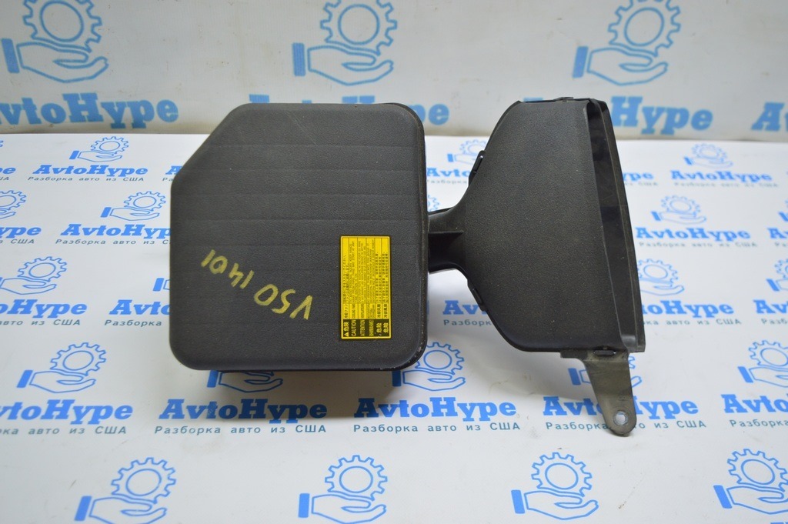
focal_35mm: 36
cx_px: 394
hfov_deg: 53.2
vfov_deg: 36.8
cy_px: 262
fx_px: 787
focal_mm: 24
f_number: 4
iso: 400
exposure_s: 1/50
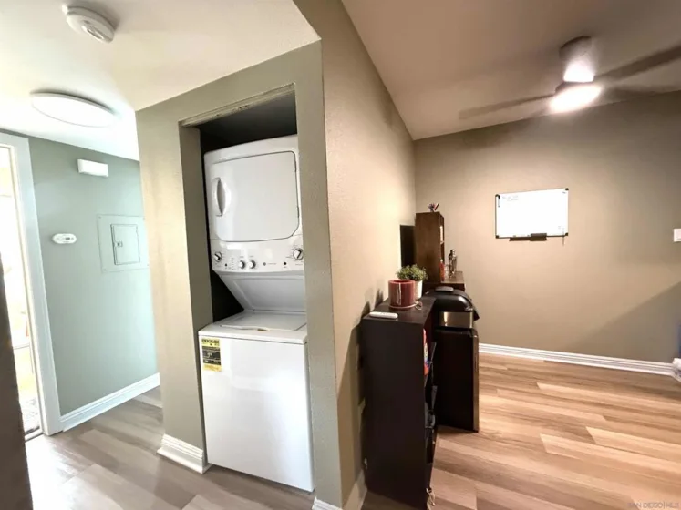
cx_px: 340
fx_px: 275
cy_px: 255
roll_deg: +1.7
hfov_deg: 102.1
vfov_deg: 85.7
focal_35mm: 14
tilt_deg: -3.2
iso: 1000
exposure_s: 1/60
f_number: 2.2
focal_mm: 2.22
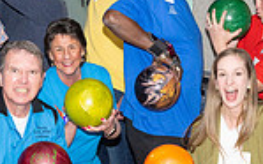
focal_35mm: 119
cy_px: 80
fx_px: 853
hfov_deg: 17.5
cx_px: 154
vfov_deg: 11.0
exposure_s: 1/100
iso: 1600
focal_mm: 30
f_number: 5.6
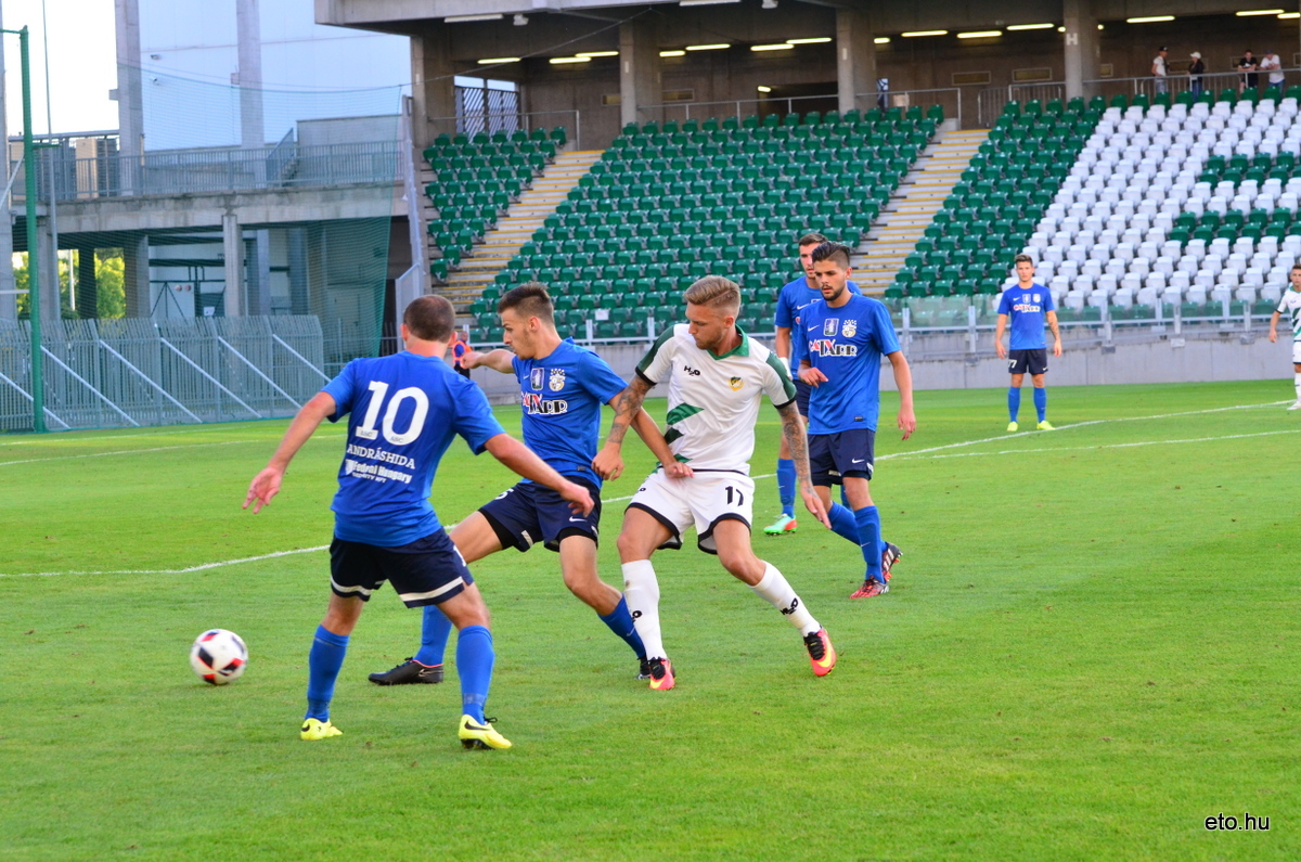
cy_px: 431
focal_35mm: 105
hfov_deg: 19.5
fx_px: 3787
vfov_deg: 13.0
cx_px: 650
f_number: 5.6
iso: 1250
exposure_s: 1/400
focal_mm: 70
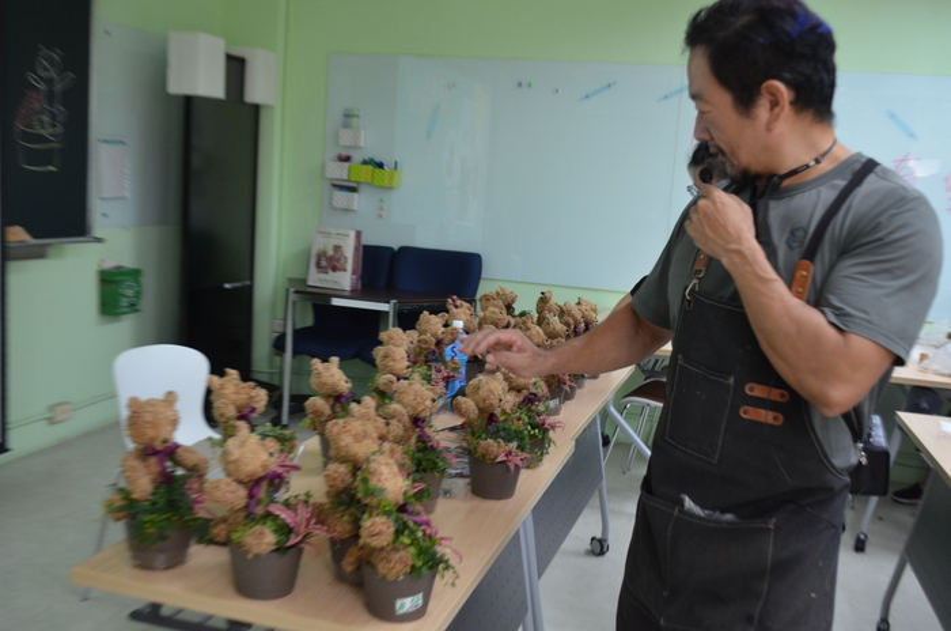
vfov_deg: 36.7
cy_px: 316
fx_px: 949
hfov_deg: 53.2
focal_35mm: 36
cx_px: 476
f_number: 4
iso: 1250
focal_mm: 24
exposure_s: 1/125
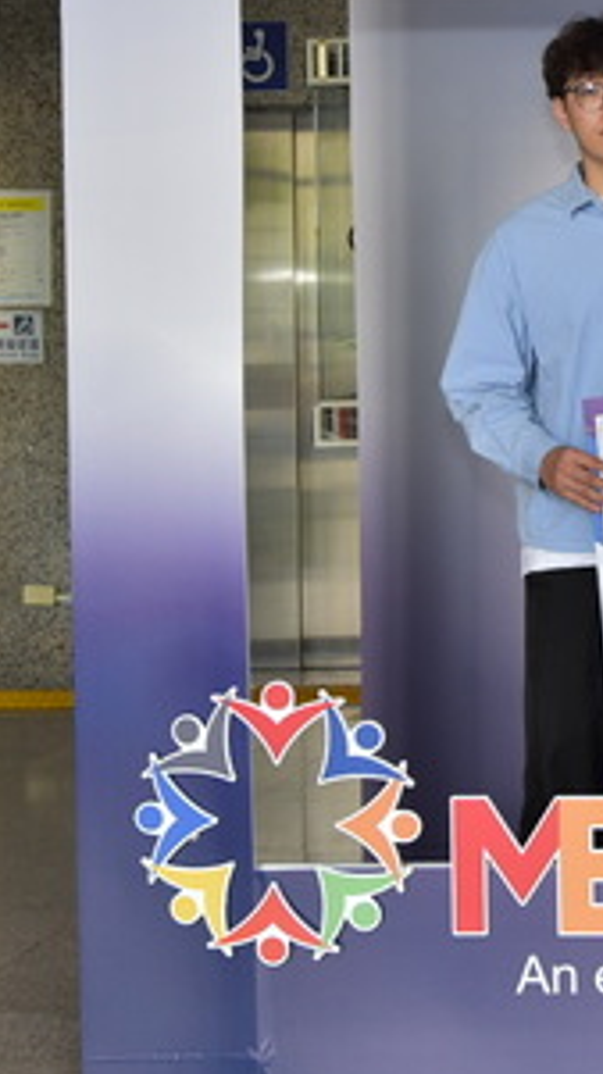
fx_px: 2220
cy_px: 330
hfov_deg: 14.1
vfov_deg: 27.0
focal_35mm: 78
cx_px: 1003
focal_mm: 32
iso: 400
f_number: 4.5
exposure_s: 1/160
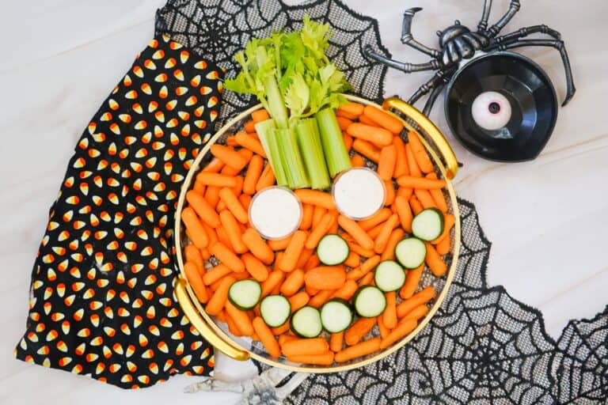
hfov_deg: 39.6
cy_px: 202
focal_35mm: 50
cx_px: 304
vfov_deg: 27.0
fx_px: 844
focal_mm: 50
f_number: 4
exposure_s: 1/60
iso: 1600
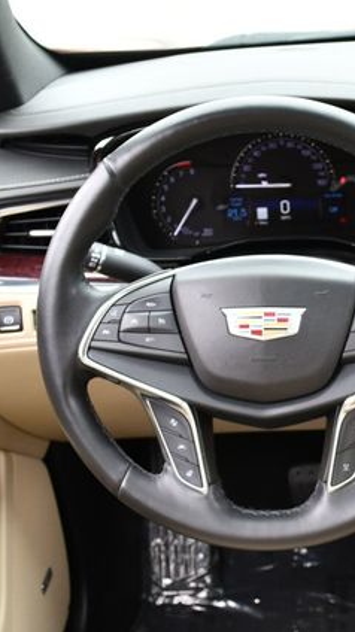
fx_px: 955
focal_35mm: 57
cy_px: 315
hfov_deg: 20.2
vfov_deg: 36.6
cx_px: 380
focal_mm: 18
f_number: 4
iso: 400
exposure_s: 1/250
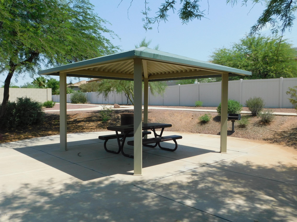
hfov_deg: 60.0
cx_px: 148
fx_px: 257
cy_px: 111
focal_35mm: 30
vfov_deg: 46.8
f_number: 3.2
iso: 125
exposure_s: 1/1250
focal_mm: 5.3
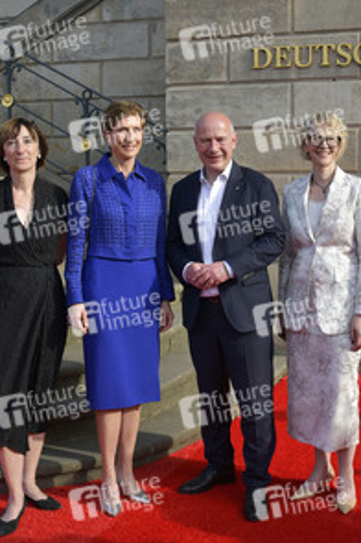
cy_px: 269
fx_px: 784
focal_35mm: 52
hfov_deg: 25.7
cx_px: 251
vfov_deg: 38.2
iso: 160
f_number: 7.1
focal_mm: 34
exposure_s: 1/250
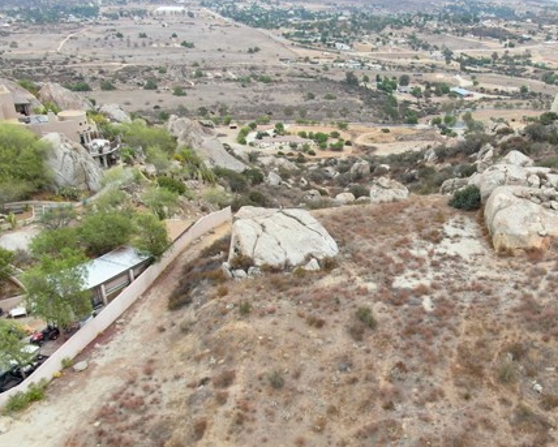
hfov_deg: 50.4
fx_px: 578
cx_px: 381
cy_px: 300
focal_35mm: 35
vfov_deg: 41.7
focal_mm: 4.39
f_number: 2.8
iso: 110
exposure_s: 1/400
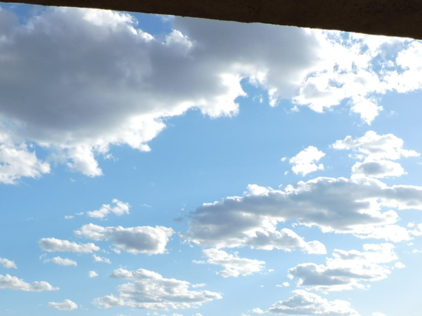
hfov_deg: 36.8
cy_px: 334
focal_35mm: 52
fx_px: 634
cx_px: 198
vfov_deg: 26.2
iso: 100
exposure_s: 1/1250
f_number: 3.3
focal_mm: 4.3
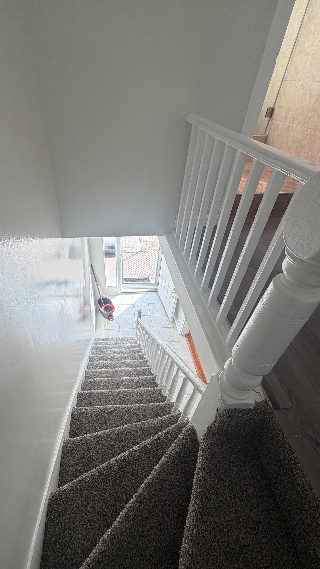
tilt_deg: -41.6
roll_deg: +1.0
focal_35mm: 16
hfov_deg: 65.9
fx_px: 241
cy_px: 288
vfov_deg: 99.4
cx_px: 117
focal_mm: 2.22
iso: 80
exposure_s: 1/120
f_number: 2.2
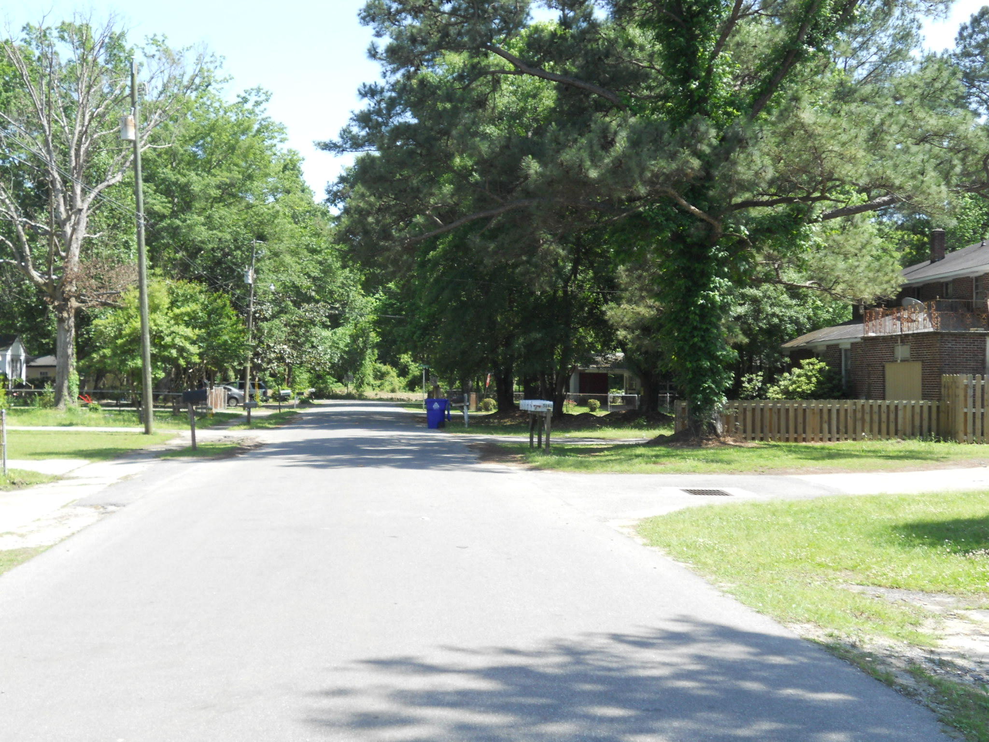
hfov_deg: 41.2
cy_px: 371
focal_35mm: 46
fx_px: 1314
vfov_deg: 31.5
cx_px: 494
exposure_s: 1/160
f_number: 4.3
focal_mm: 8.2
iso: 80
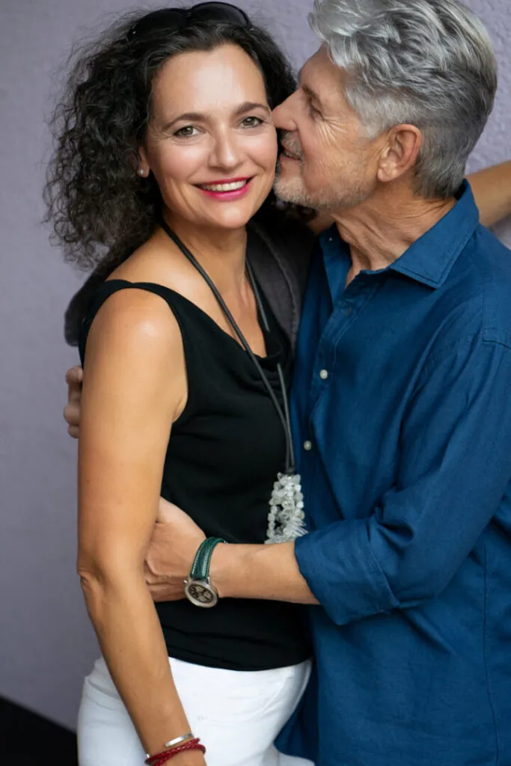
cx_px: 256
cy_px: 383
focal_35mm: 85
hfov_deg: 16.1
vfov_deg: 23.9
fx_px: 1809
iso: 640
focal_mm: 85
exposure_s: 1/400
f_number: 2.8
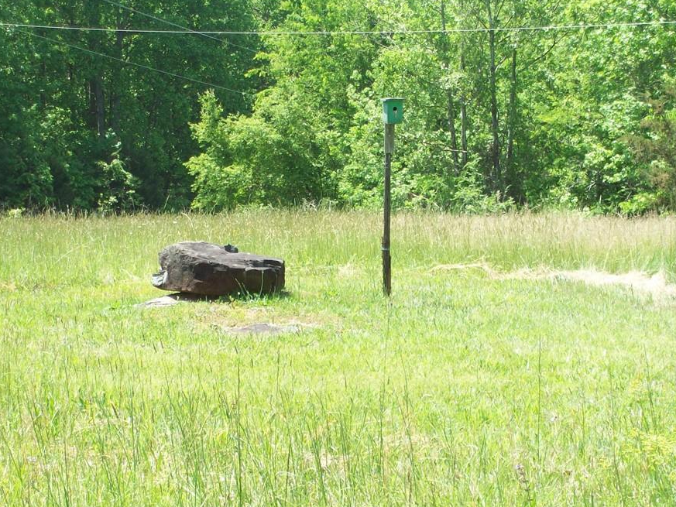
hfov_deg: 19.3
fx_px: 1992
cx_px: 343
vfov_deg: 14.5
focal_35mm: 102
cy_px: 292
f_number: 4.3
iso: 80
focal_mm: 14.3
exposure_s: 1/202
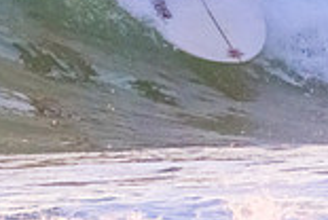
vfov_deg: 0.5
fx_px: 27303
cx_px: 85
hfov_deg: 0.7
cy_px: -96
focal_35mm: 2991
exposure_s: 1/800
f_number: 11
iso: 10000
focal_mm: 800
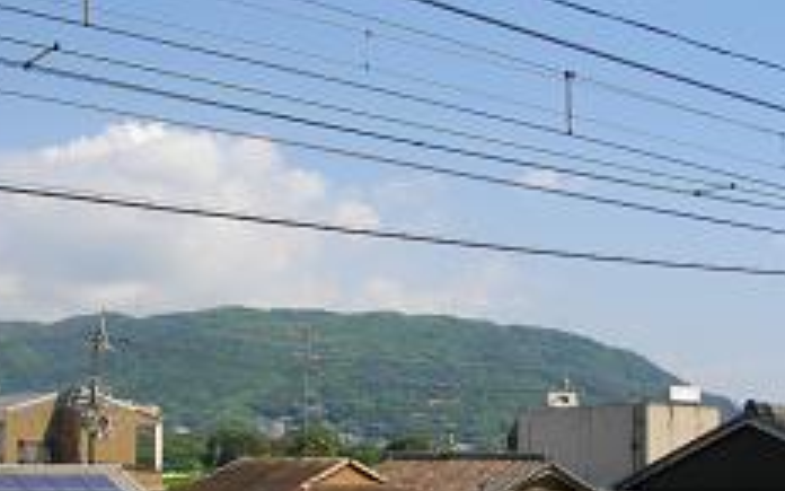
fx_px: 1219
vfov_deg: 22.6
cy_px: 359
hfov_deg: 35.6
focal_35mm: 57
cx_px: 333
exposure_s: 1/400
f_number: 5.5
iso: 100
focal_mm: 5.7
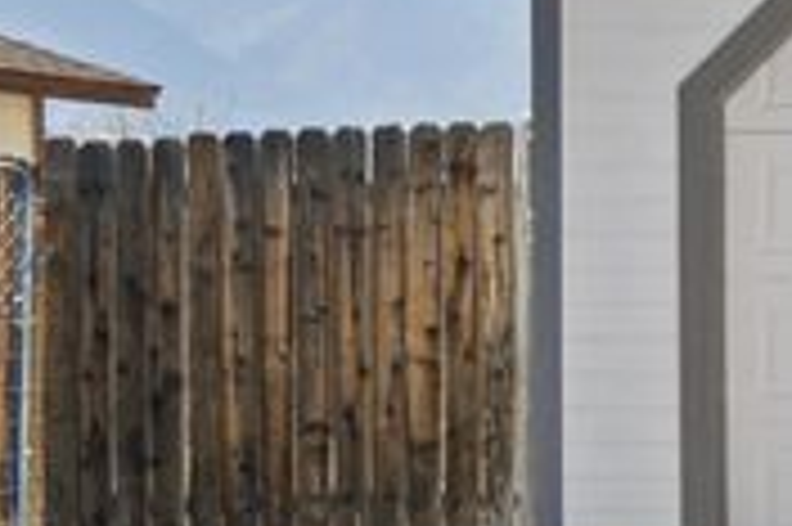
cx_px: 2074
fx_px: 3451
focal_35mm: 157
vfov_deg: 8.7
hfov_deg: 10.6
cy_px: 393
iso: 100
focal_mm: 18
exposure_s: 1/40
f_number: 8
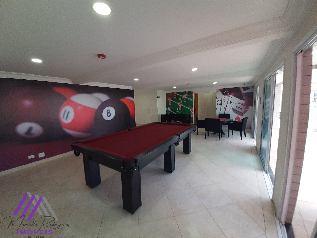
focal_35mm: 13
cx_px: 158
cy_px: 119
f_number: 2.2
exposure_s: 1/40
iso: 40
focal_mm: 1.42
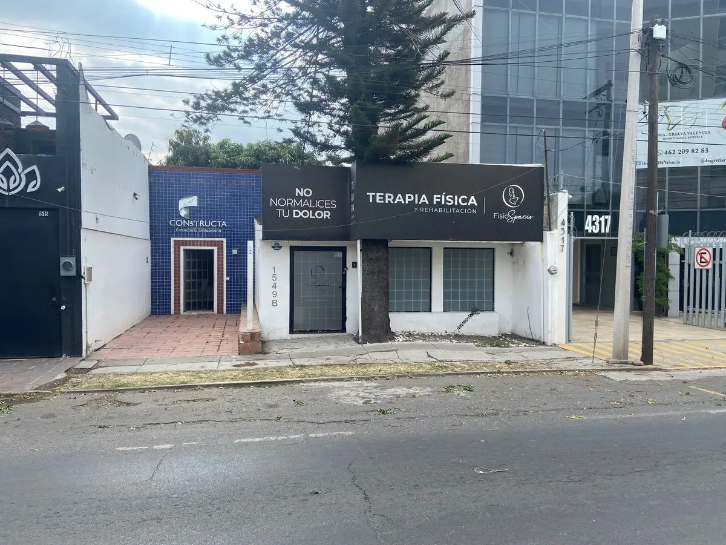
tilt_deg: -1.8
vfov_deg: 53.1
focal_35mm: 26
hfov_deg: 67.3
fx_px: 545
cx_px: 363
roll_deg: -0.6
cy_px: 272
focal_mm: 4.25
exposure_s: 1/1007
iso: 32
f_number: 1.8
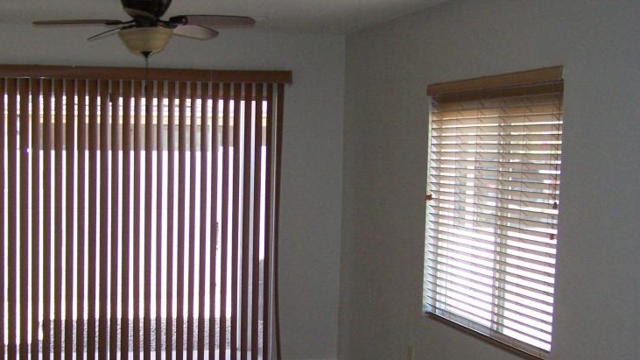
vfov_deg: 20.6
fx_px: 984
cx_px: 215
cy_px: 256
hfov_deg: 35.7
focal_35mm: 58
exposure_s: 1/125
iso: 160
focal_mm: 6.3
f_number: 2.8
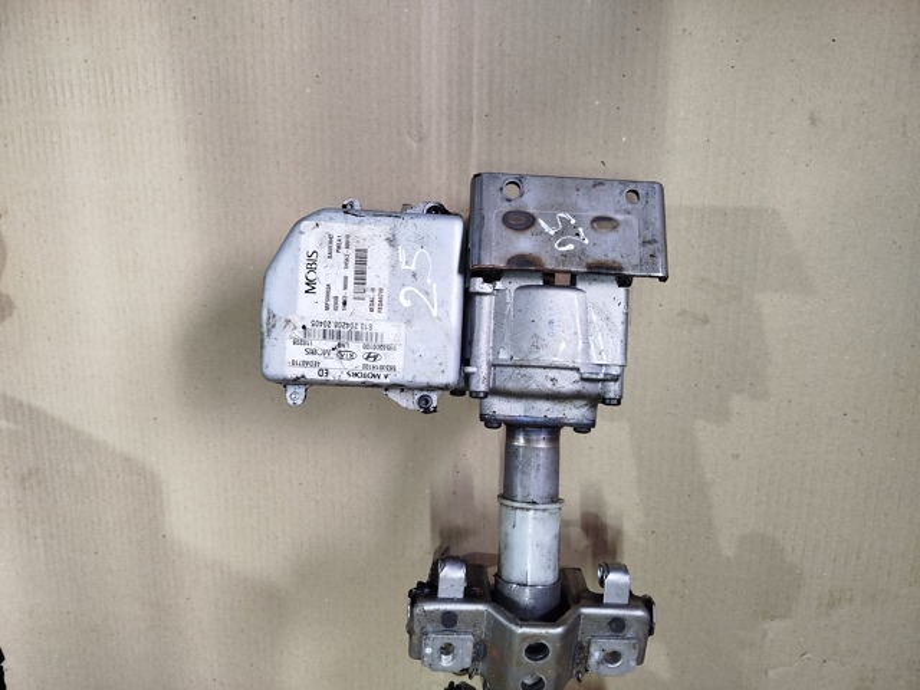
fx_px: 638
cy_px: 345
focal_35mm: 24
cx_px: 460
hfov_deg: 71.6
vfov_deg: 56.8
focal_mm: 5.31
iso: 400
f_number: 1.7
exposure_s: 1/33
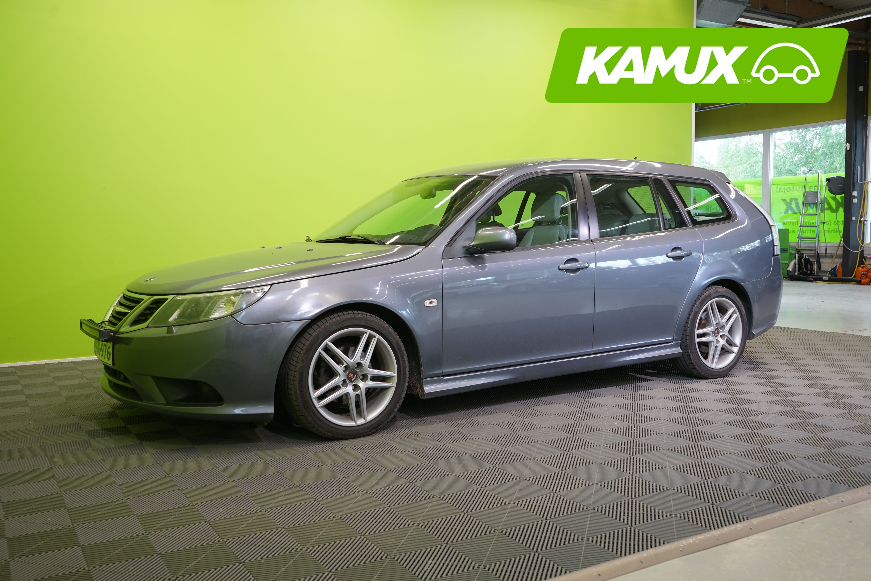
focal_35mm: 32
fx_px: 774
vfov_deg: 41.1
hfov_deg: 58.7
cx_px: 436
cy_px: 290
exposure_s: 1/30
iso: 500
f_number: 5.6
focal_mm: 32
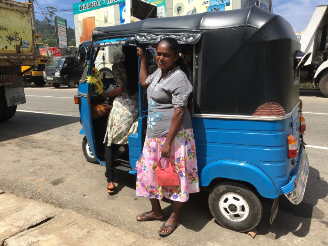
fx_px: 275
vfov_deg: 48.2
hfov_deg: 61.7
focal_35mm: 29
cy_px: 123
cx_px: 164
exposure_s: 1/1304
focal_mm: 4.15
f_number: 2.2
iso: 25
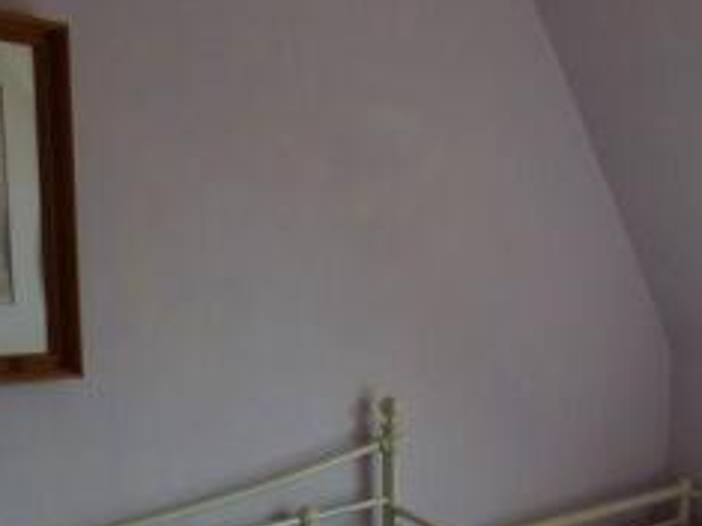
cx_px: 712
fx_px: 1257
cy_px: 596
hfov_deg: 29.1
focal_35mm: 62
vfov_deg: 22.2
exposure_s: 1/100
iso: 100
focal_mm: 4.5
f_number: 4
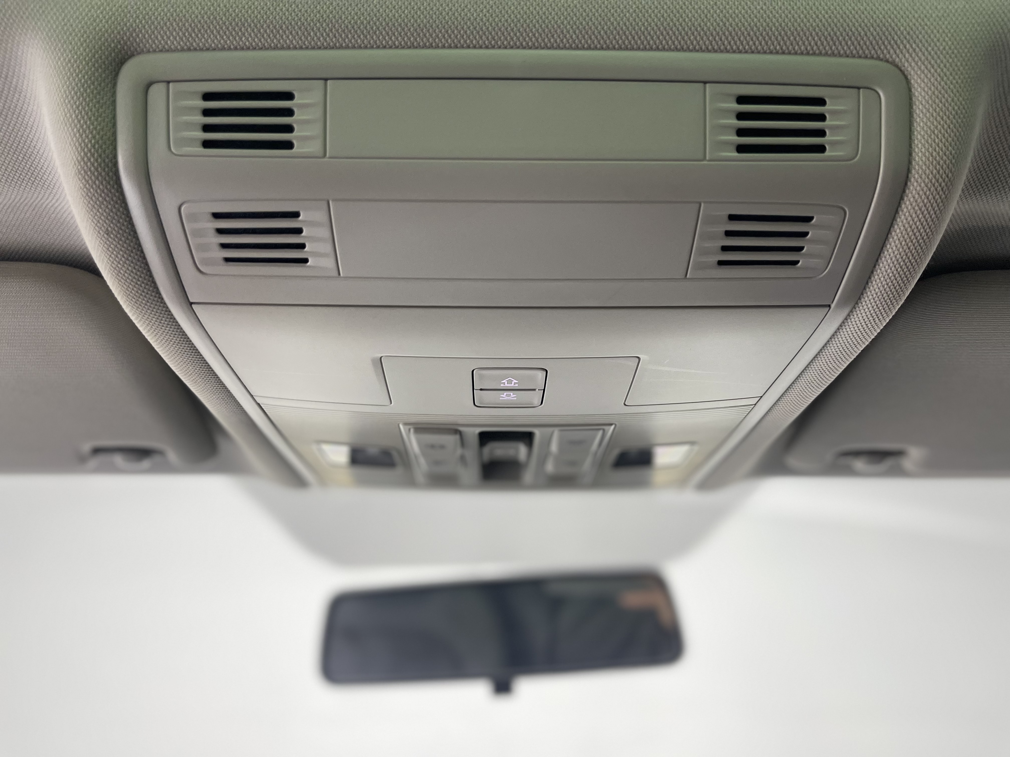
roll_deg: -0.7
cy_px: 378
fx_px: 759
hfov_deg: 67.3
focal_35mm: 26
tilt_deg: +21.4
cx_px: 505
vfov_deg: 53.1
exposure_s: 1/50
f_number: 1.6
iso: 100
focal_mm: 5.1
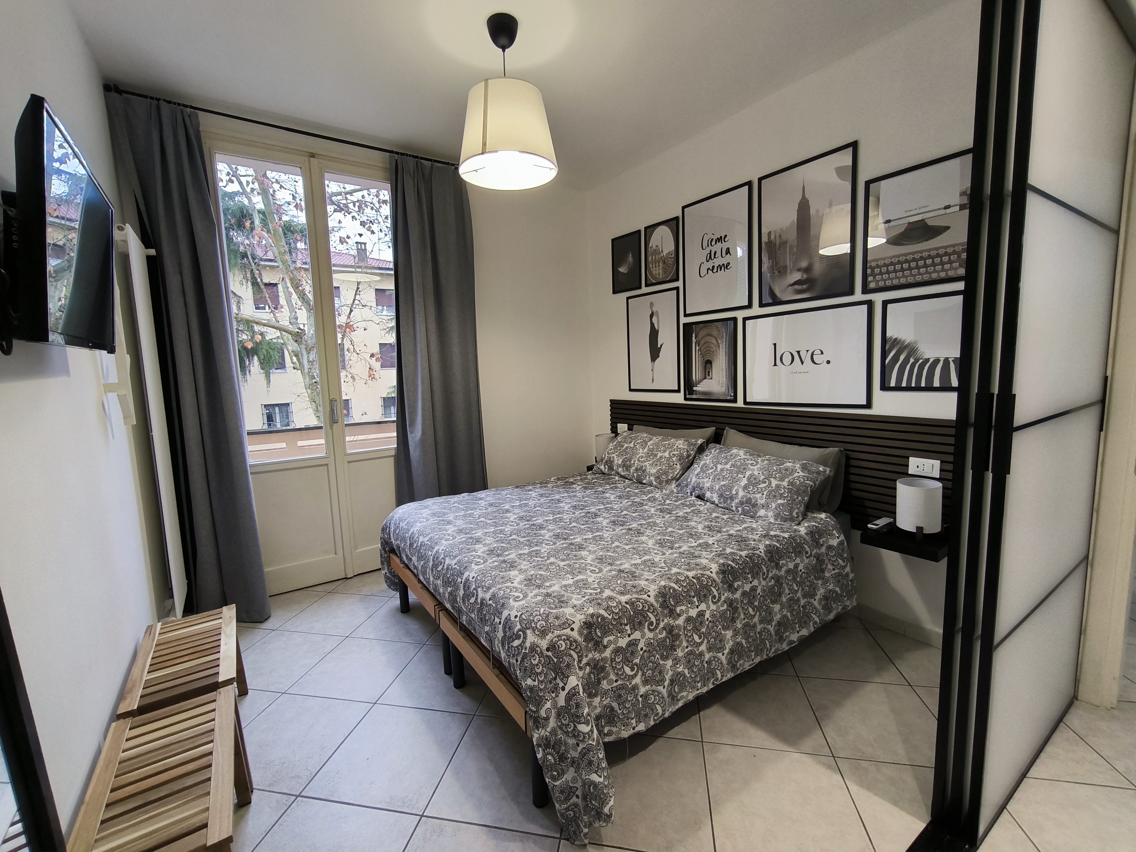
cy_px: 426
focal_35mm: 15
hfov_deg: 98.2
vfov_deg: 81.7
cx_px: 568
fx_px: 492
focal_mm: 1.91
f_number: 2.2
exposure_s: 1/33.3
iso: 200
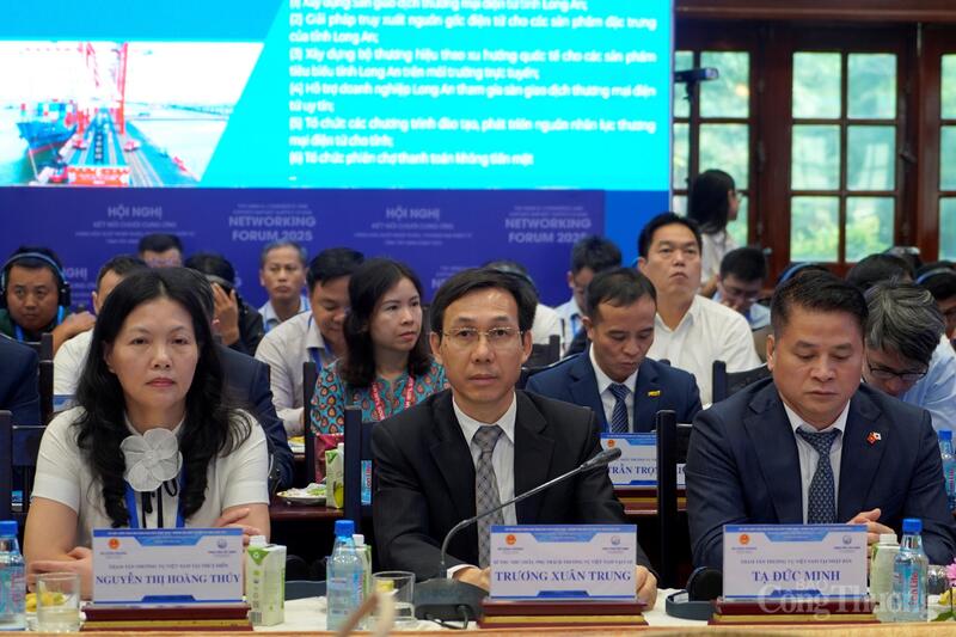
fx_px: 2708
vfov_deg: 13.4
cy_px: 318
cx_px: 478
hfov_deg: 20.0
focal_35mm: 102
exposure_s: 1/160
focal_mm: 68
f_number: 4
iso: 1000
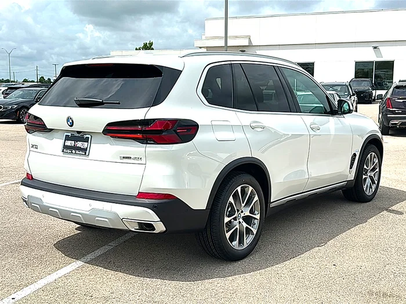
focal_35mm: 37
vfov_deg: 38.7
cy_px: 152
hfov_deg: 50.1
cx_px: 203
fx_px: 434
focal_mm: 6.86
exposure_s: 1/8333
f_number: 1.78
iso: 80
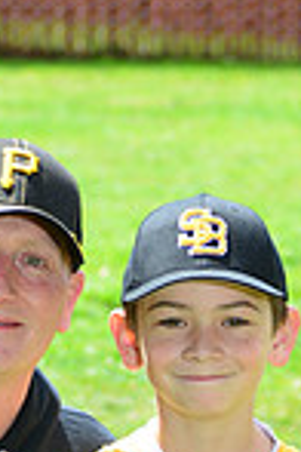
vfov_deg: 4.7
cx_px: 57
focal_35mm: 433
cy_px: 775
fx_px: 5430
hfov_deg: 3.2
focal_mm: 110
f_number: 8
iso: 200
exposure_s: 1/200
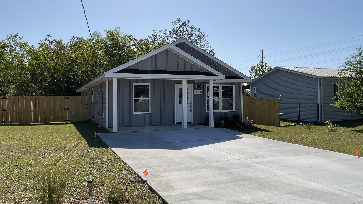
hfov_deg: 61.0
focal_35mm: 32
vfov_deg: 36.6
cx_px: 182
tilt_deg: -0.2
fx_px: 308
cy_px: 91
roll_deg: -0.6
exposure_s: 1/3125
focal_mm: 3
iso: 16
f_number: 1.8
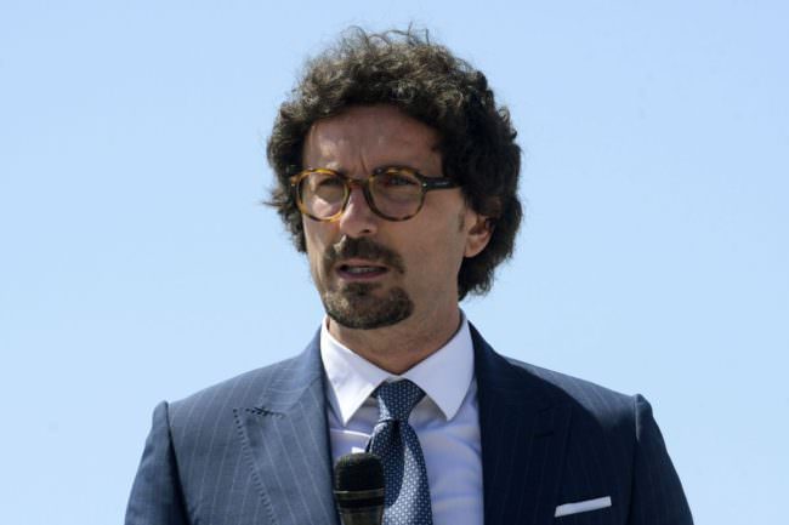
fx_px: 7559
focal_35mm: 345
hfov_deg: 6.0
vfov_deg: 4.0
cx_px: 394
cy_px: 262
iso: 1250
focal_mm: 230
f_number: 13
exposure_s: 1/1600
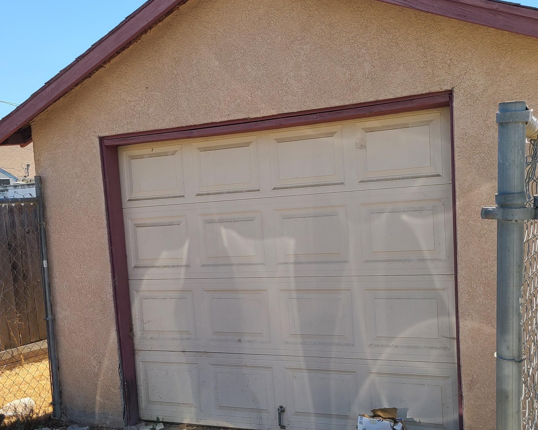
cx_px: 258
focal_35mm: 42
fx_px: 669
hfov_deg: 43.8
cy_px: 266
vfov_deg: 35.5
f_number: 1.8
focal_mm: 5.4
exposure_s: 1/1597
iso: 40
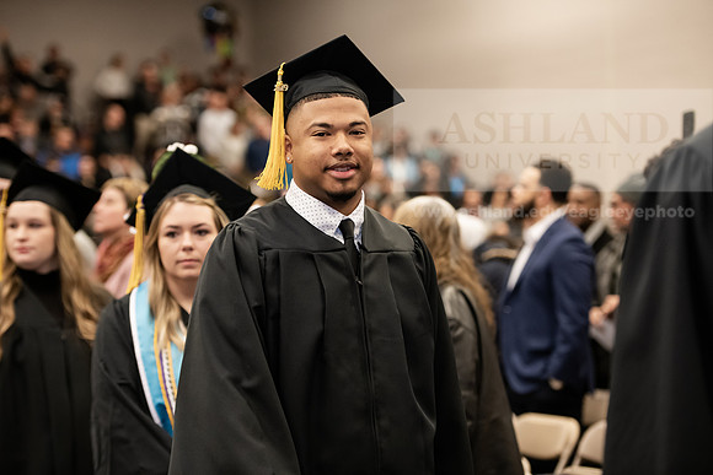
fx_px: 1941
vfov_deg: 14.0
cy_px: 238
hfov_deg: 20.8
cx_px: 356
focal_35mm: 98
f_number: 3.2
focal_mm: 98
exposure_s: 1/200
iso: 2000
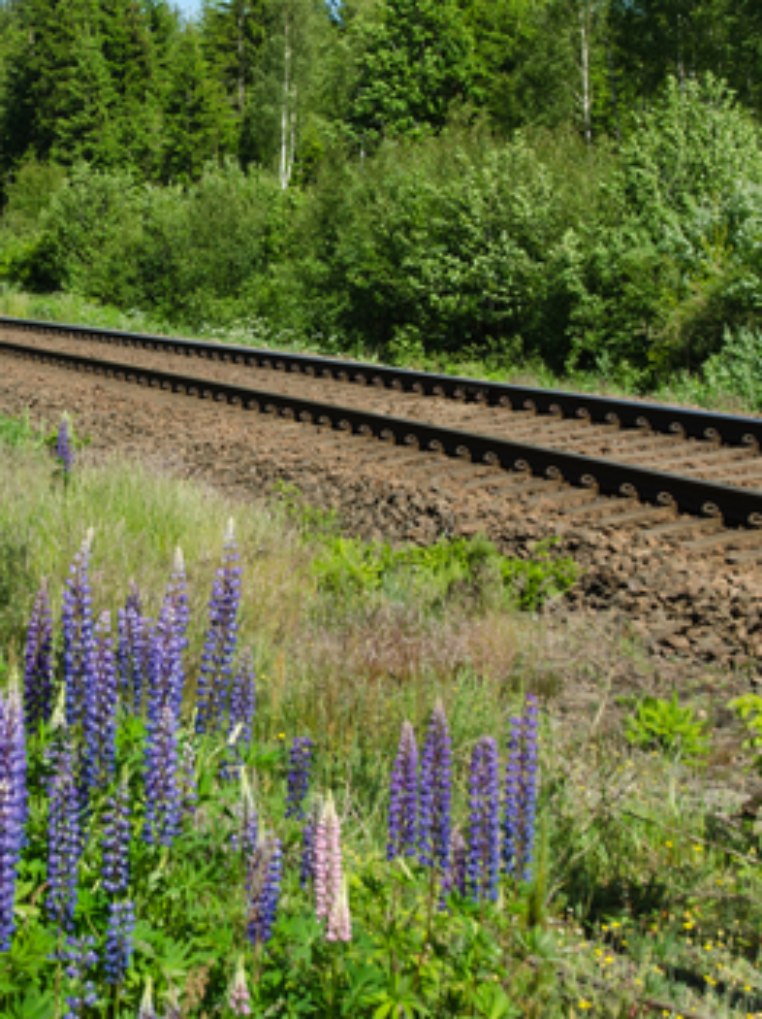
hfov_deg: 15.0
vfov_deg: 20.0
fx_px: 2880
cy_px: 336
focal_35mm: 98
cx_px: 135
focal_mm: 28
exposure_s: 1/250
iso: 100
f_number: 8
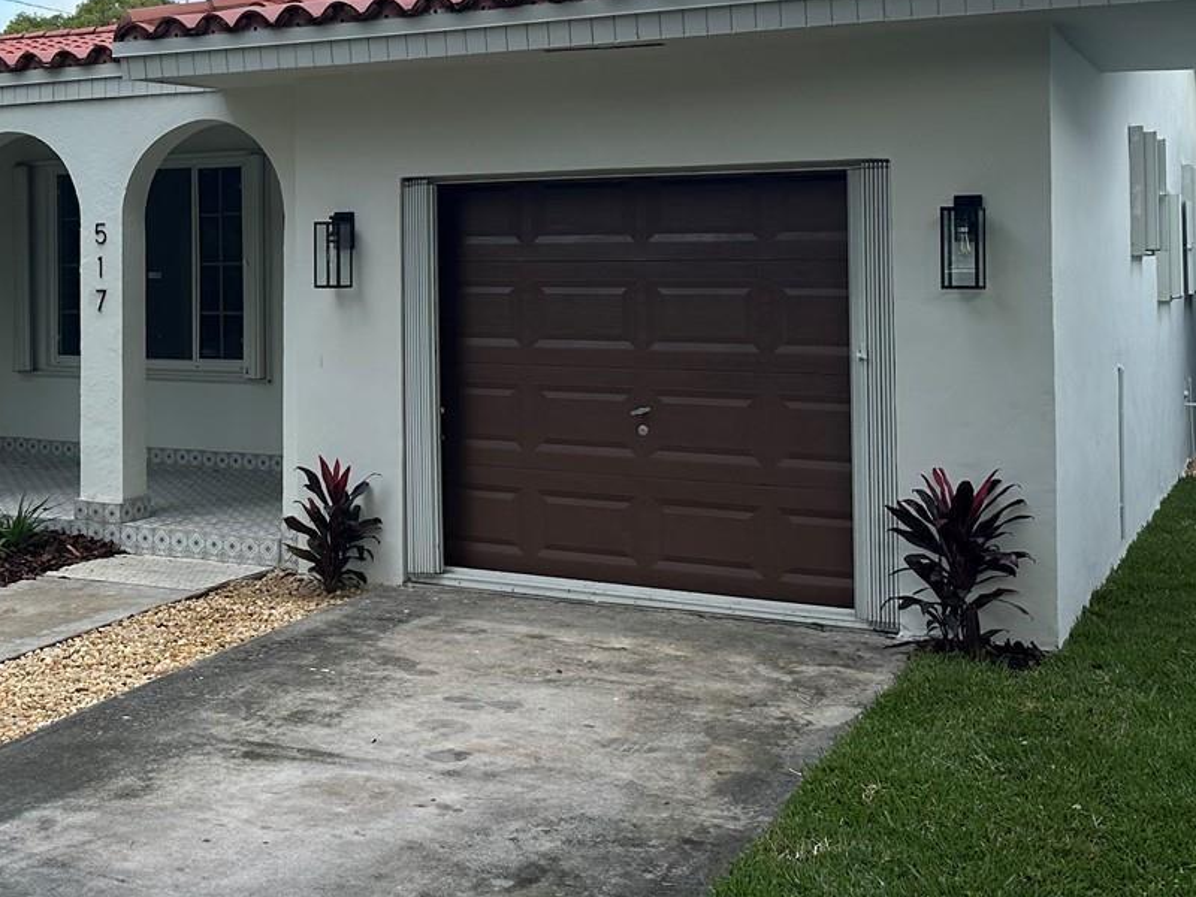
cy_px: 218
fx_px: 1658
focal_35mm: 48
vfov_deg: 29.8
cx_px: 227
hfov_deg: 38.1
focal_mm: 6.86
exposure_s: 1/1664
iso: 80
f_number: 1.78
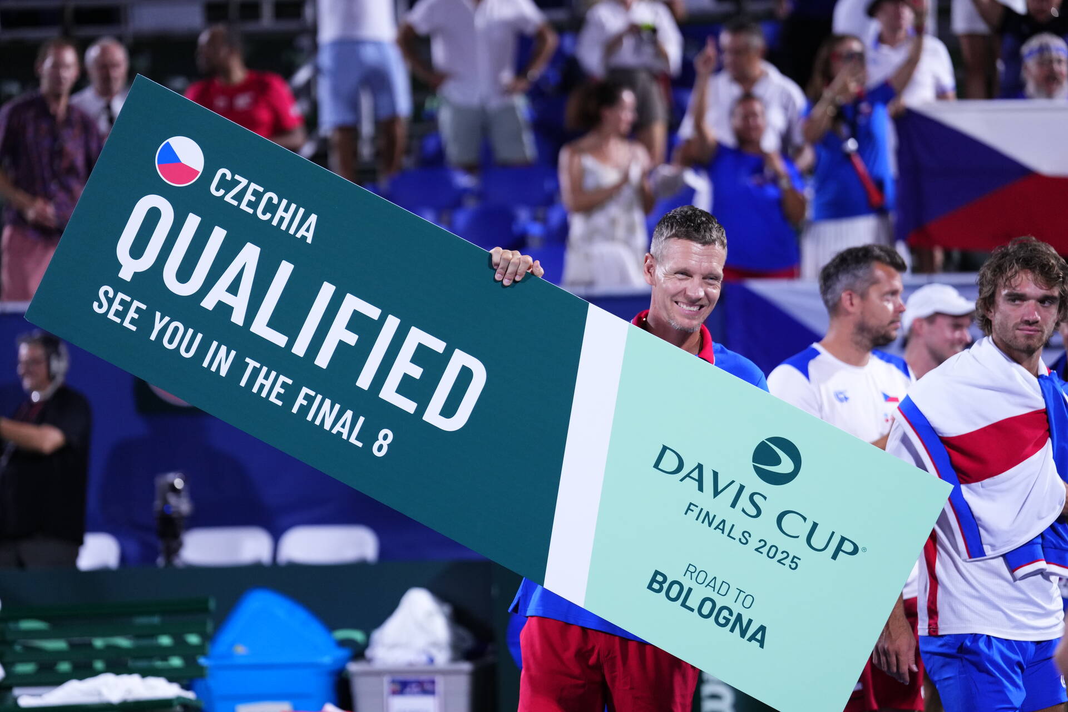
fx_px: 4064
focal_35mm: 137
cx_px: 534
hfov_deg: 15.0
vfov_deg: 10.0
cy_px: 356
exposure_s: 1/1250
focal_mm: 137
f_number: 2.8
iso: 2000
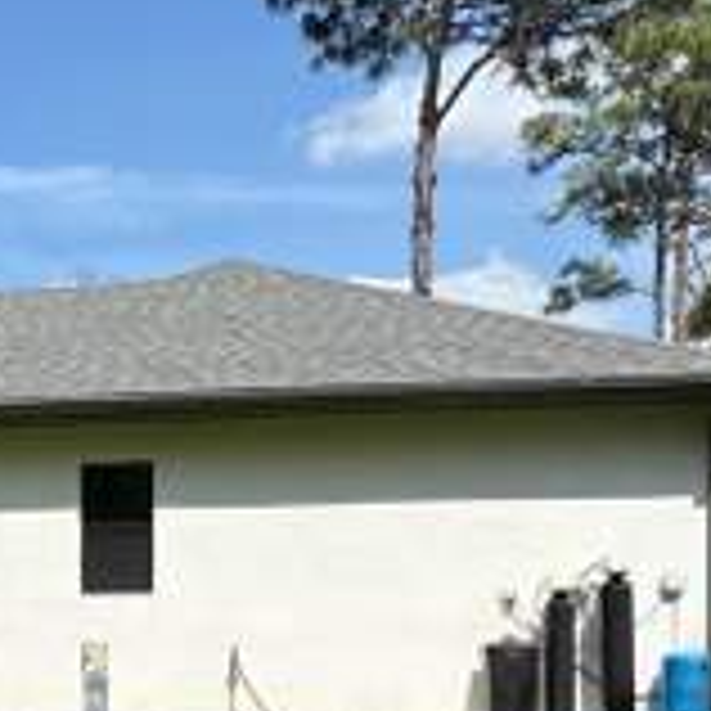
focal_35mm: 70
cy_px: 688
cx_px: -104
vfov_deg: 23.7
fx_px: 1627
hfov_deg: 23.0
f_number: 1.6
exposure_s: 1/4950
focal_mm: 5.96
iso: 50
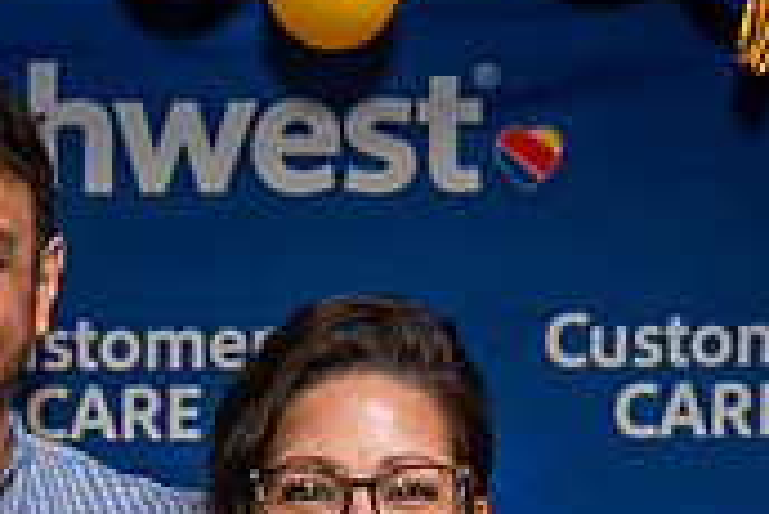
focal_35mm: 148
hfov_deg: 13.7
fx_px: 3164
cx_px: 80
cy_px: 726
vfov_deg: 9.1
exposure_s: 1/160
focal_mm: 44
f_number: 4
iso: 1250
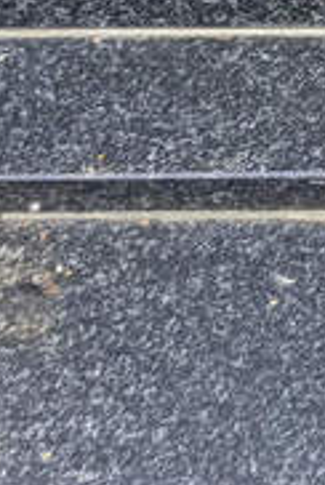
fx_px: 1538
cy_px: -176
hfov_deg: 11.3
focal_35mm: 114
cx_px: 575
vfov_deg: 16.7
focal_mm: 4.76
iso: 151
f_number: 1.69
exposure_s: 1/50
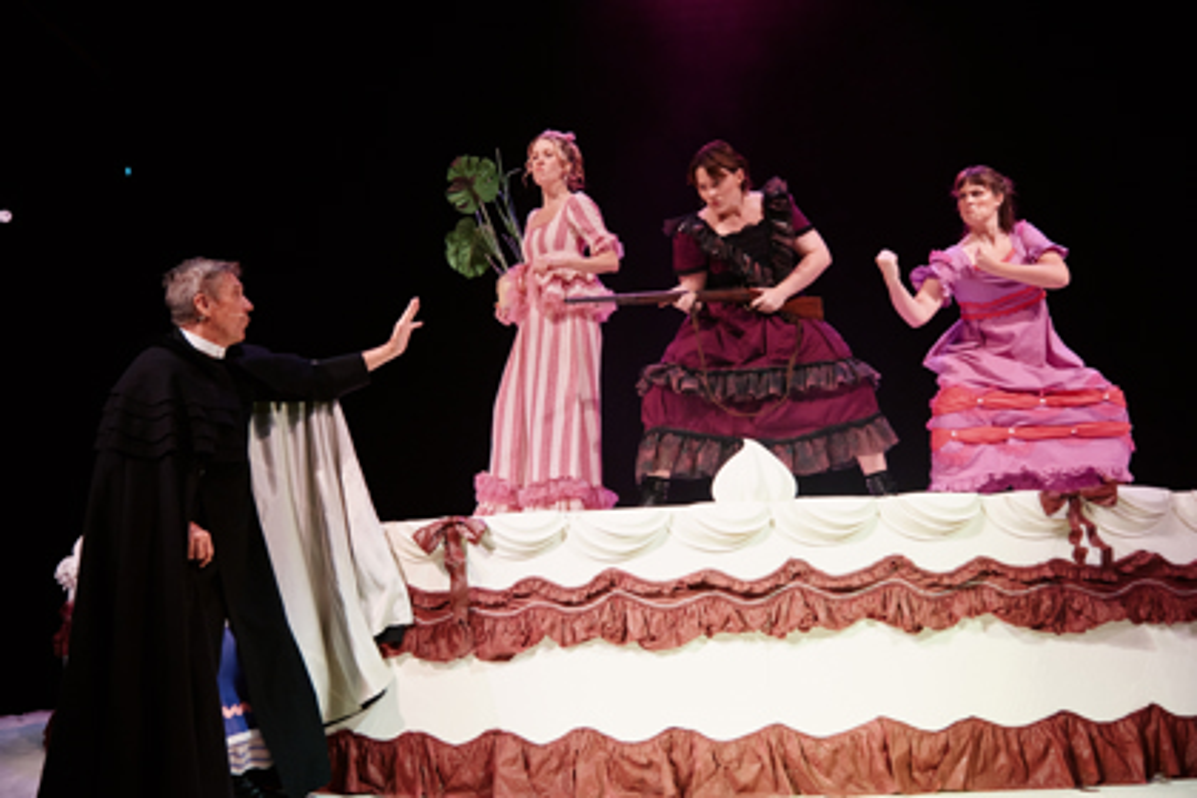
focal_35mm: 33
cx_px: 598
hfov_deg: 57.2
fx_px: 1097
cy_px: 399
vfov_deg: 40.0
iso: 1250
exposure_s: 1/125
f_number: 2.8
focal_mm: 21.9
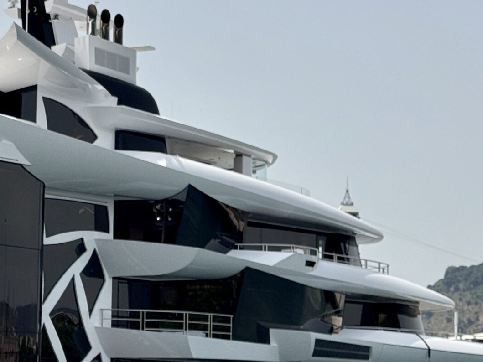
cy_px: 253
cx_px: -13
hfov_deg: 16.6
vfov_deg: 12.7
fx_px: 1618
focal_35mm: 116
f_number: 1.78
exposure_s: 1/6410
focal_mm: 6.76
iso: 64
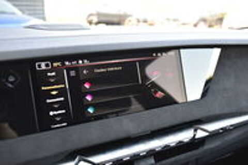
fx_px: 268
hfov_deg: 49.6
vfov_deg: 34.1
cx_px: 124
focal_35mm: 39
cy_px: 82
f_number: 4
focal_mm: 26
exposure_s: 1/60
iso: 500
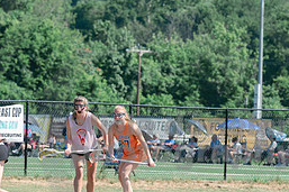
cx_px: 148
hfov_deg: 4.6
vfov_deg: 3.0
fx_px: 3626
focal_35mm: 452
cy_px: 138
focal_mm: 200
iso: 400
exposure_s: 1/1600
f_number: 5
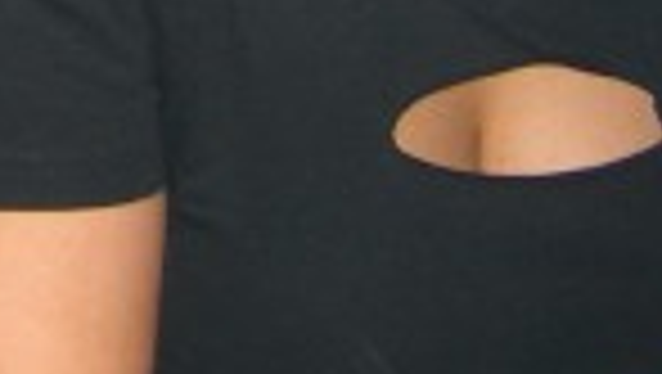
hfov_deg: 12.1
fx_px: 2969
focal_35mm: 169
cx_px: -360
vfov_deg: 6.9
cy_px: -451
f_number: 2.8
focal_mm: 7.9
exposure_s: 1/60
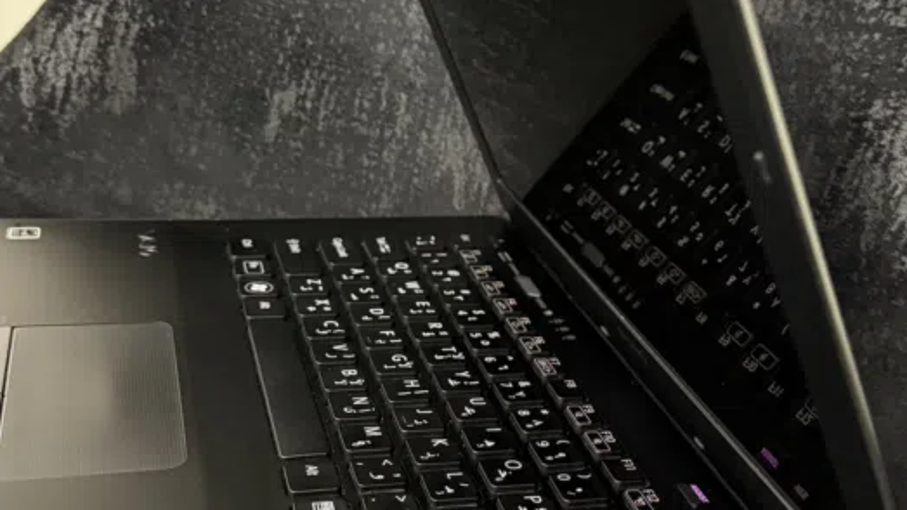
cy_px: 385
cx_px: 409
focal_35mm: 32
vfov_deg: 35.8
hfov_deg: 60.9
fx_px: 769
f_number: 1.78
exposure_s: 1/25
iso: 1000
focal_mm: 6.76
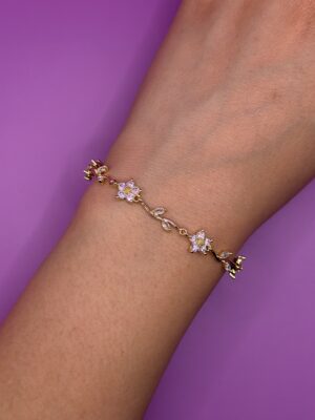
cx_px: 158
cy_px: 210
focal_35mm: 48
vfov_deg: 39.7
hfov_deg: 30.3
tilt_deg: -86.9
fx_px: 582
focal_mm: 6.76
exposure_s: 1/373
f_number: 1.78
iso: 64
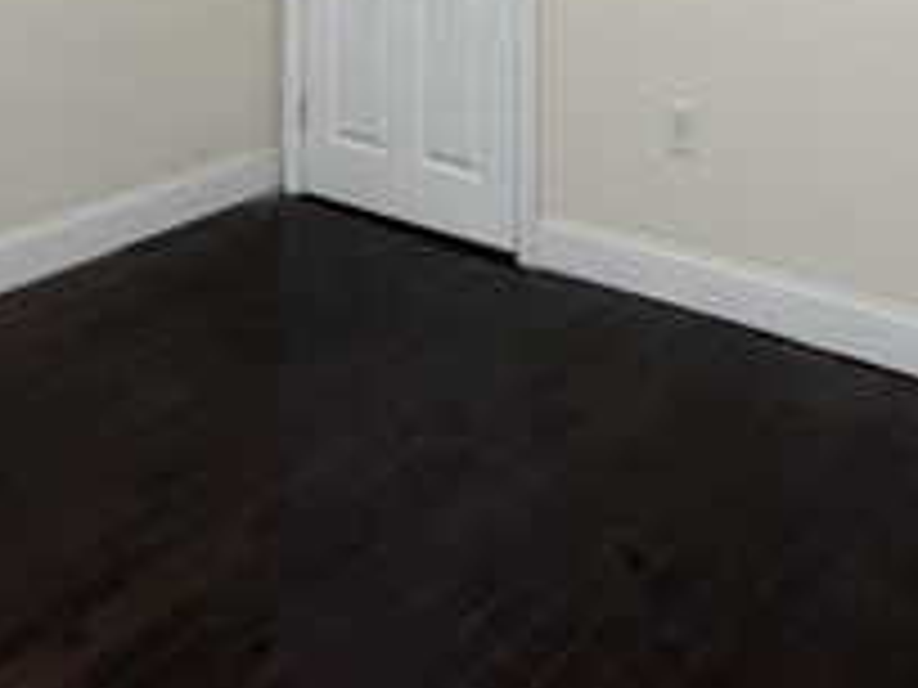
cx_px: 567
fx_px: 1459
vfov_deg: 22.5
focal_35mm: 55
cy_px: -301
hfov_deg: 34.8
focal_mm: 2.22
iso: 160
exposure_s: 1/60
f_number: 2.2
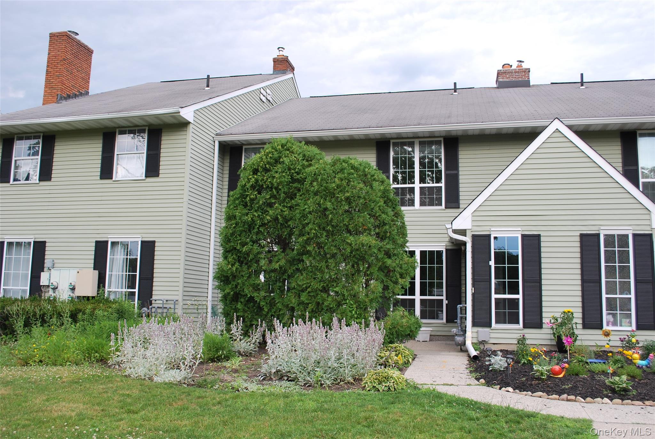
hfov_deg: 57.1
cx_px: 328
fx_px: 602
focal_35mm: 33
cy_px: 220
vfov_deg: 40.1
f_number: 5.6
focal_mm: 22
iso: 100
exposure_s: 1/125
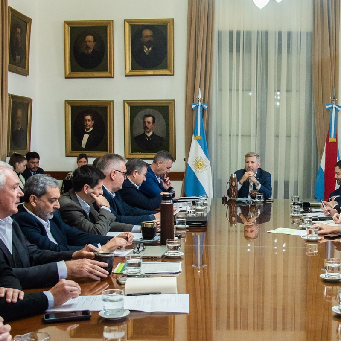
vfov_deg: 34.7
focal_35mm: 49
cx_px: 247
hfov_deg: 34.1
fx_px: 546
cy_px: 179
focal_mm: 24
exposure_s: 1/250
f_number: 4
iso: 1250
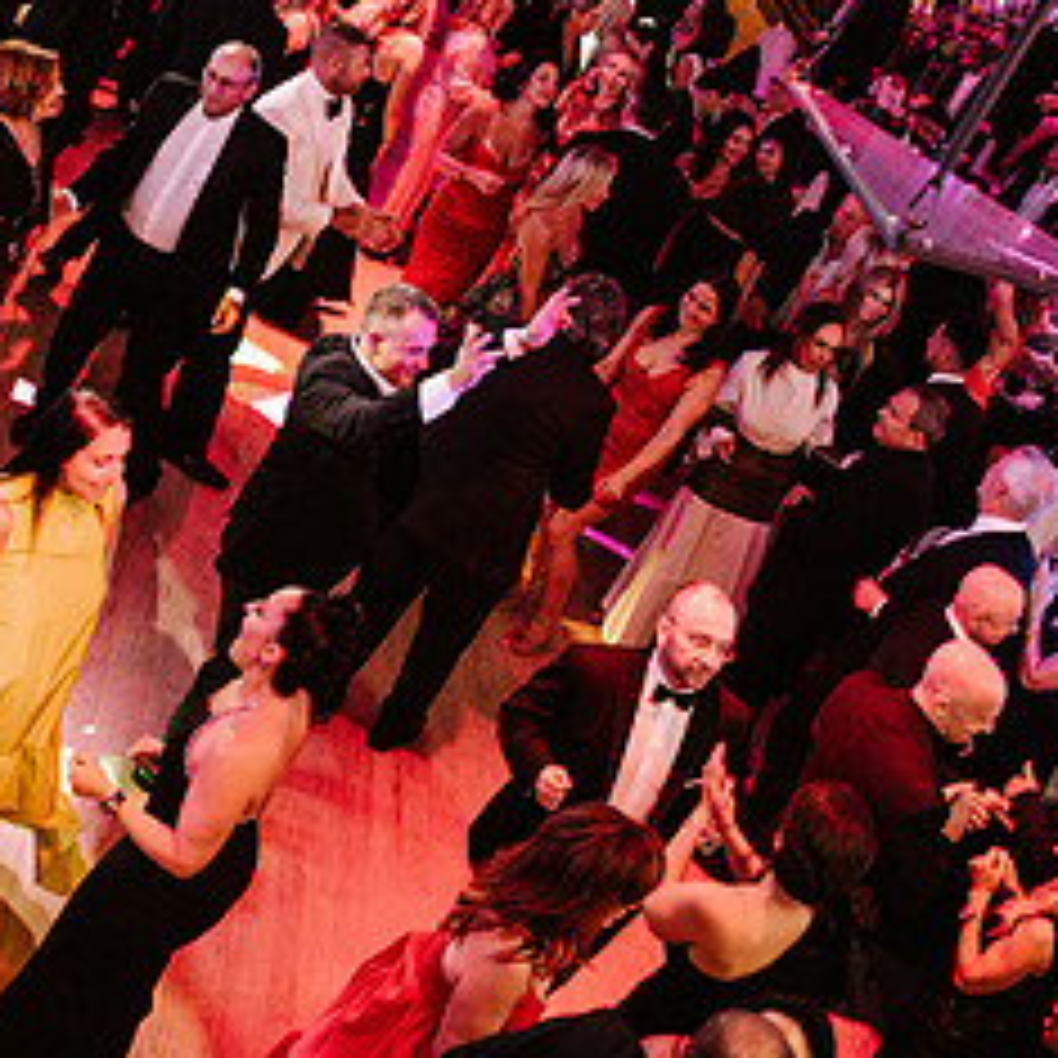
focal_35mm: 57
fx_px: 1971
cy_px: 135
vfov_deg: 29.0
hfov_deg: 30.0
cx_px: 441
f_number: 2.8
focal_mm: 35
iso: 2500
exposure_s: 1/200
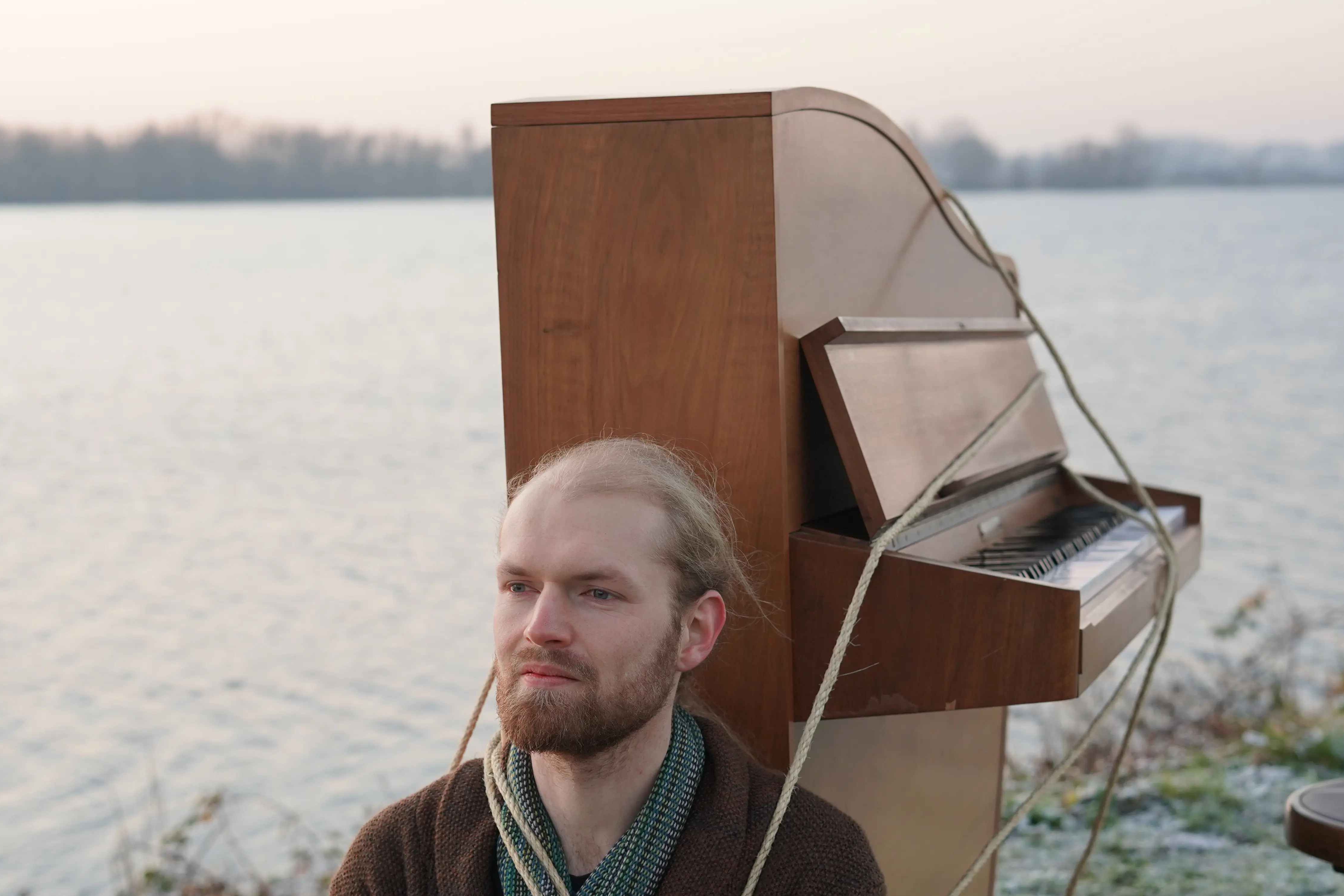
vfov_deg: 20.3
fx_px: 2501
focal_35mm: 67
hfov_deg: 30.1
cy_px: 566
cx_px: 610
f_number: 4
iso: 500
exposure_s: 1/160
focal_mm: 50
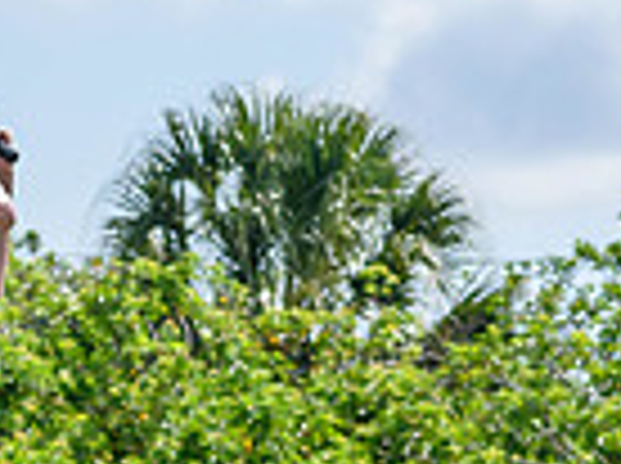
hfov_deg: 4.2
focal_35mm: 473
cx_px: 86
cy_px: 480
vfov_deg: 3.1
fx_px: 8471
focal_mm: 78
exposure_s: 1/800
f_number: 7.1
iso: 200
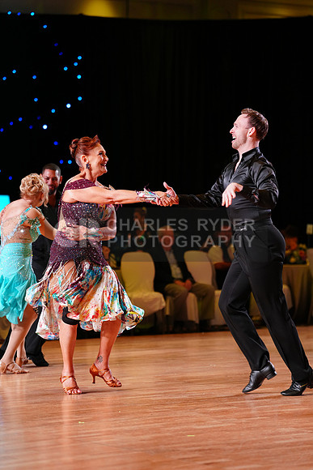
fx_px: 1408
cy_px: 235
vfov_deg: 18.9
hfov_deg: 12.7
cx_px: 156
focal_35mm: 108
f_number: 2.8
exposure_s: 1/400
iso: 1600
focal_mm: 108
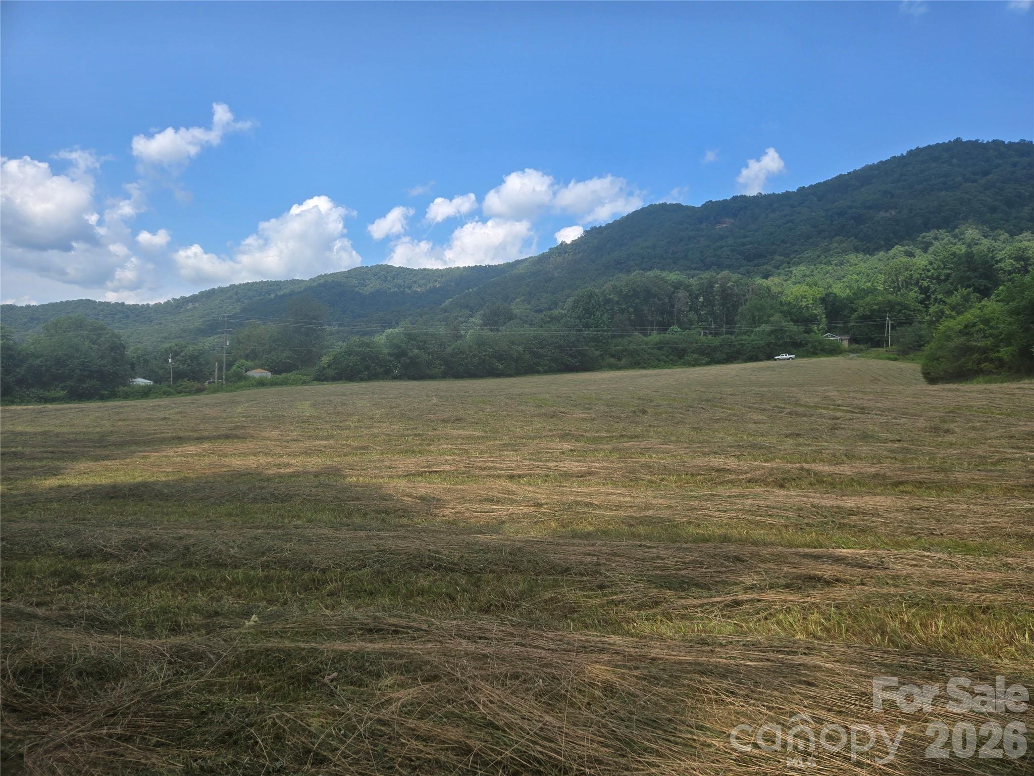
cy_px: 388
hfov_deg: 73.9
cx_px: 517
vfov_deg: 58.9
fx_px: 687
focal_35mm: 23
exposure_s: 1/1328
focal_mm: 5.4
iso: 25
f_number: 1.8
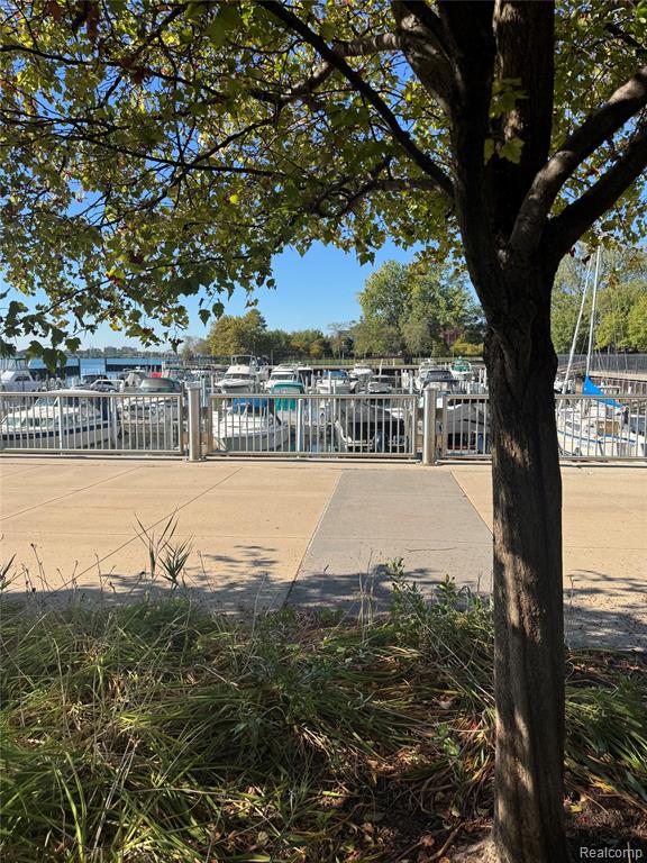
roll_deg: +0.0
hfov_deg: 56.8
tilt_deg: -7.9
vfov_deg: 71.6
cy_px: 432
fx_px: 598
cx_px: 324
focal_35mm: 24
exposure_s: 1/2959
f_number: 1.78
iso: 80
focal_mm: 6.76
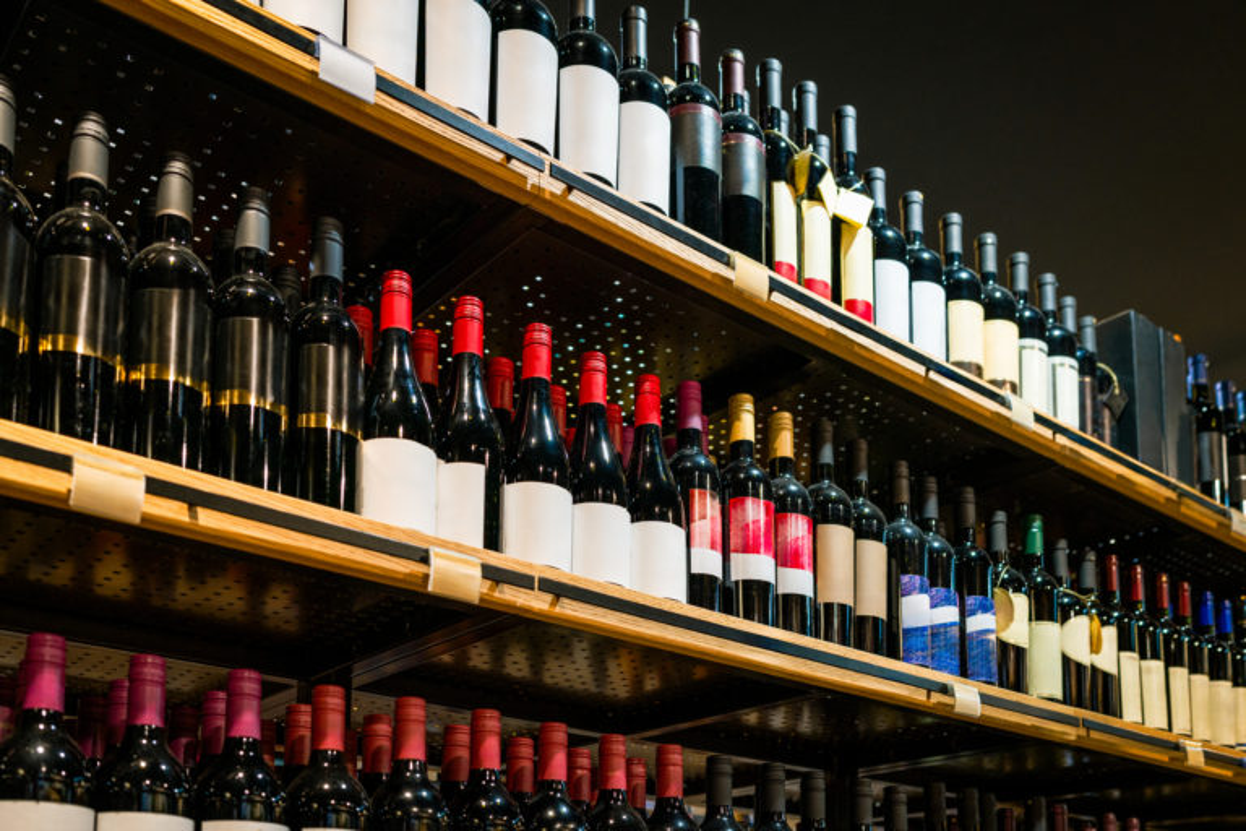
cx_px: 623
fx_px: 1211
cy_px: 416
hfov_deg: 54.4
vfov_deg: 37.9
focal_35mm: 35
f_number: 3.5
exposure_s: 1/100
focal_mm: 35
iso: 200
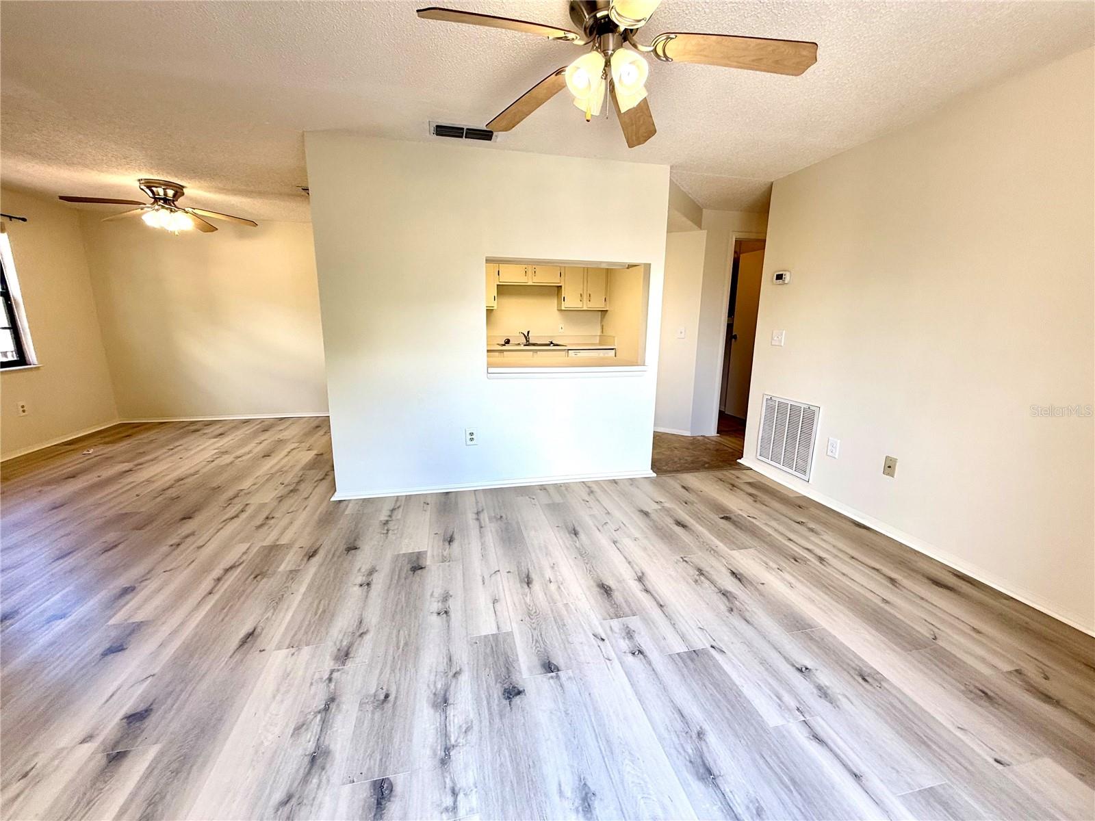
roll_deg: -0.3
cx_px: 548
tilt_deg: -10.9
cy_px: 410
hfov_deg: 102.1
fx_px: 443
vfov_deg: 85.7
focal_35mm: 14
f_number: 2.2
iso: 64
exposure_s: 1/120
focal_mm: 2.22
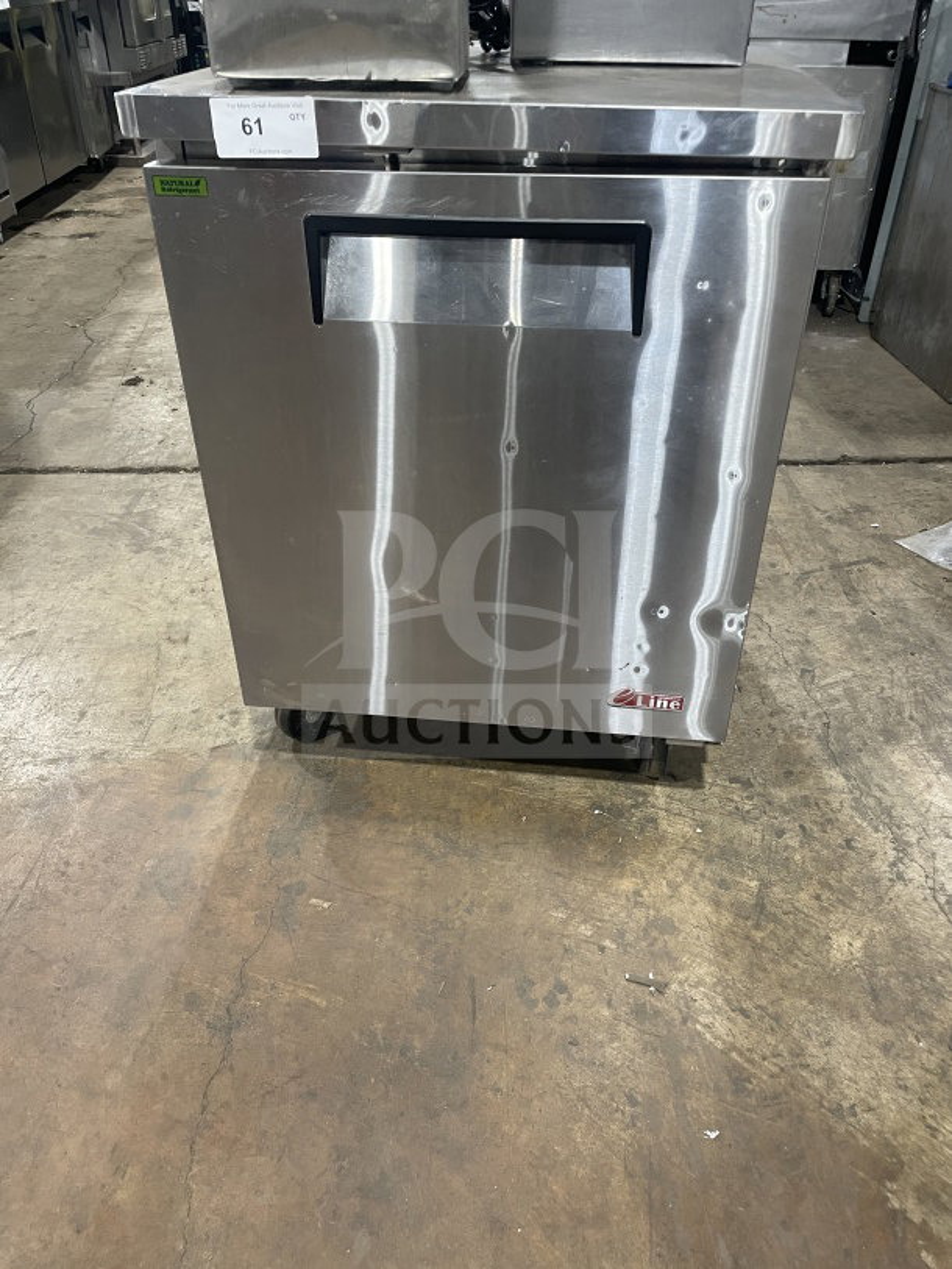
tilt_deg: -36.0
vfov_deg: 67.3
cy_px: 634
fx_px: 953
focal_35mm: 26
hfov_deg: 53.1
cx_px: 476
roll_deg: +0.0
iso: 200
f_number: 1.6
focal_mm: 4.2
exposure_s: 1/60
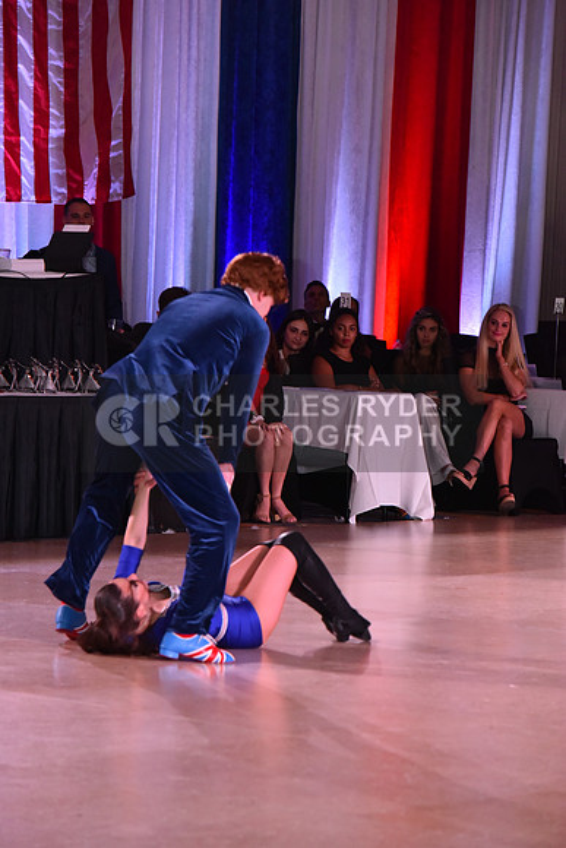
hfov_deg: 7.6
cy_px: 424
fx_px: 4242
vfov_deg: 11.4
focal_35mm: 180
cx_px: 283
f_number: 6.3
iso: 2500
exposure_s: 1/320
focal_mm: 180
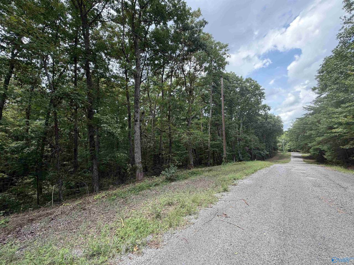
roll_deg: +2.7
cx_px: 177
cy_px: 132
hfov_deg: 102.1
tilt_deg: +4.0
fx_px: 143
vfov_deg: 85.7
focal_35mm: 14
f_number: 2.2
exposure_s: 1/227
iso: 40
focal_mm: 2.22
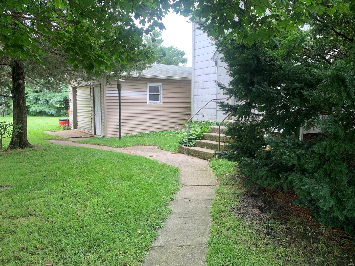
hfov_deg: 67.3
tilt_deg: -4.8
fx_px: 267
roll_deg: +0.7
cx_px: 178
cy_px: 133
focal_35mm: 26
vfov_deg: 53.1
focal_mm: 4.25
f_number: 1.8
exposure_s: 1/121
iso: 50
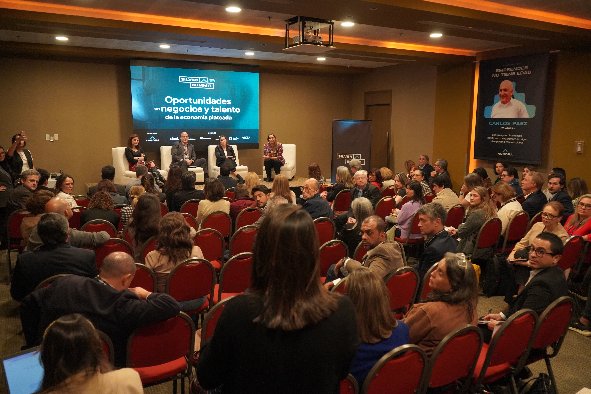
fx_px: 460
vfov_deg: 46.4
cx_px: 296
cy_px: 197
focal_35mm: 28
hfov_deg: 65.5
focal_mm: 28
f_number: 4
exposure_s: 1/160
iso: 8000
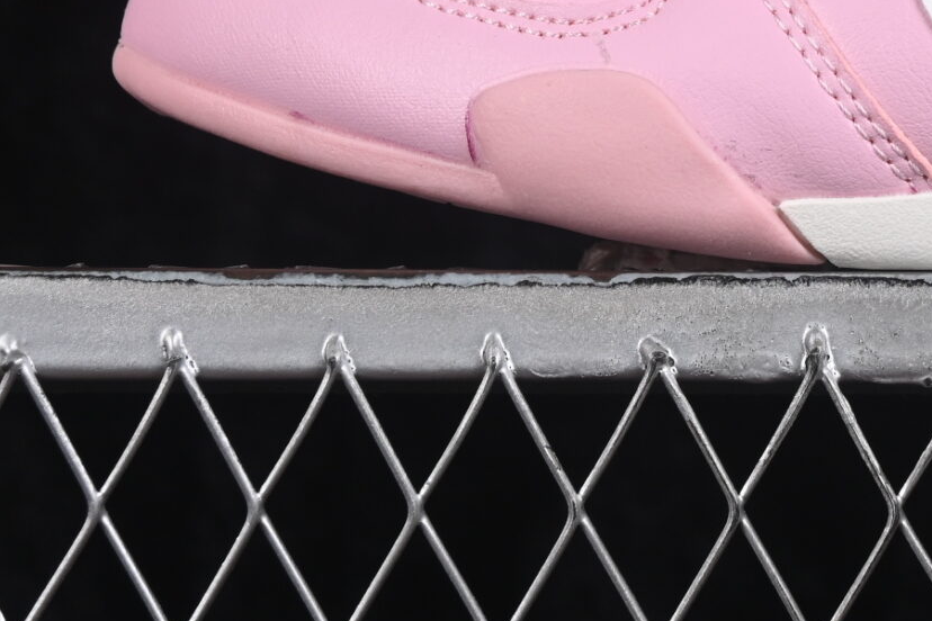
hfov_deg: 8.8
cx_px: 1061
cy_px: -320
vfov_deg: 5.9
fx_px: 6006
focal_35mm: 232
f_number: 8
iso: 160
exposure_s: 1/80
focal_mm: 50
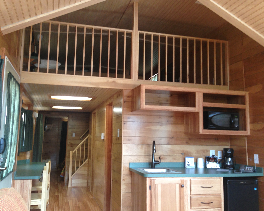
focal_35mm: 35
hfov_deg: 51.5
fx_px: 273
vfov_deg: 42.2
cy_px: 104
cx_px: 123
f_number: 2.4
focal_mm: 4.12
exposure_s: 1/20
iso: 80
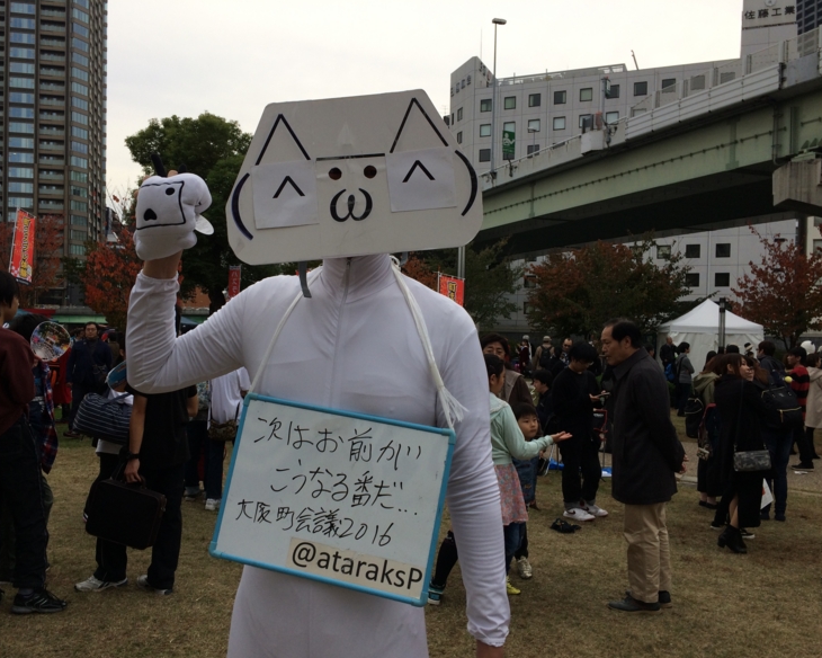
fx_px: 754
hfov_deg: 57.1
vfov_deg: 47.1
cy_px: 336
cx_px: 375
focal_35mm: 31
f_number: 2.2
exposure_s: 1/419
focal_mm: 4.15
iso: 32
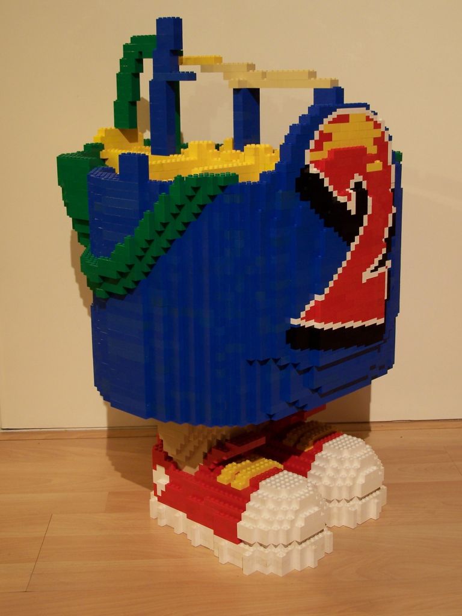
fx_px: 908
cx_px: 231
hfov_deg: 28.6
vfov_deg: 37.5
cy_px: 308
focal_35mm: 51
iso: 80
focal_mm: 8.5
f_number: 3
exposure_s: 1/2
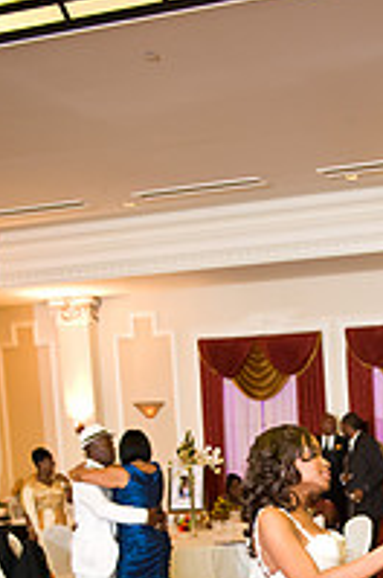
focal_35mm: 70
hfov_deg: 19.0
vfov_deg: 27.1
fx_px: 1121
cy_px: 593
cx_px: 355
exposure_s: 1/125
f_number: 3.2
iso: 3200
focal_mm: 31
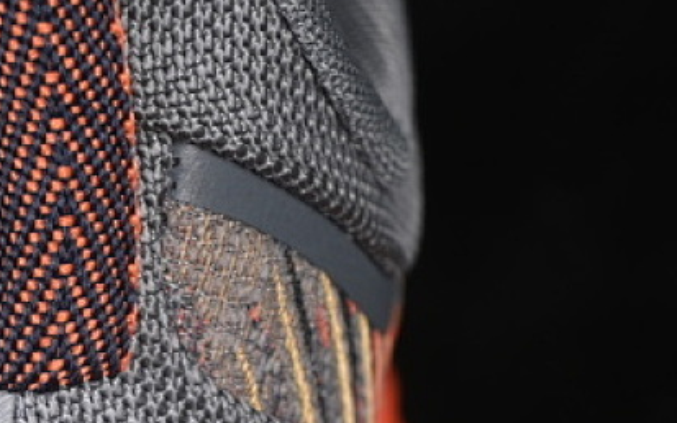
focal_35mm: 200
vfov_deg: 6.5
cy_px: 438
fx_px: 3690
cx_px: 2
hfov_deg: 10.4
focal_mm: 50
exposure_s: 1/60
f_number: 6.3
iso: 160
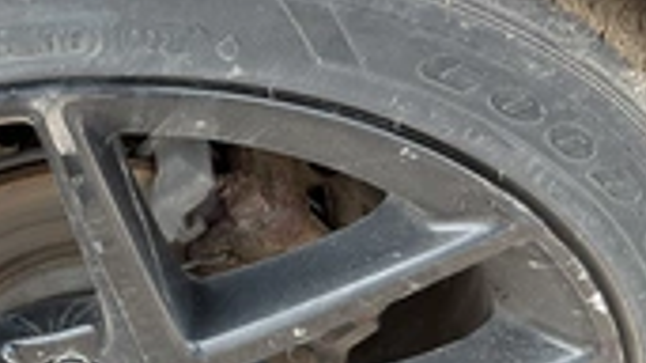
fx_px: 1267
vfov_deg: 16.2
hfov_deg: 28.1
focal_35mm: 74
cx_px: 136
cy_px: 291
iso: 32
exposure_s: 1/168
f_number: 1.8
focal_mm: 3
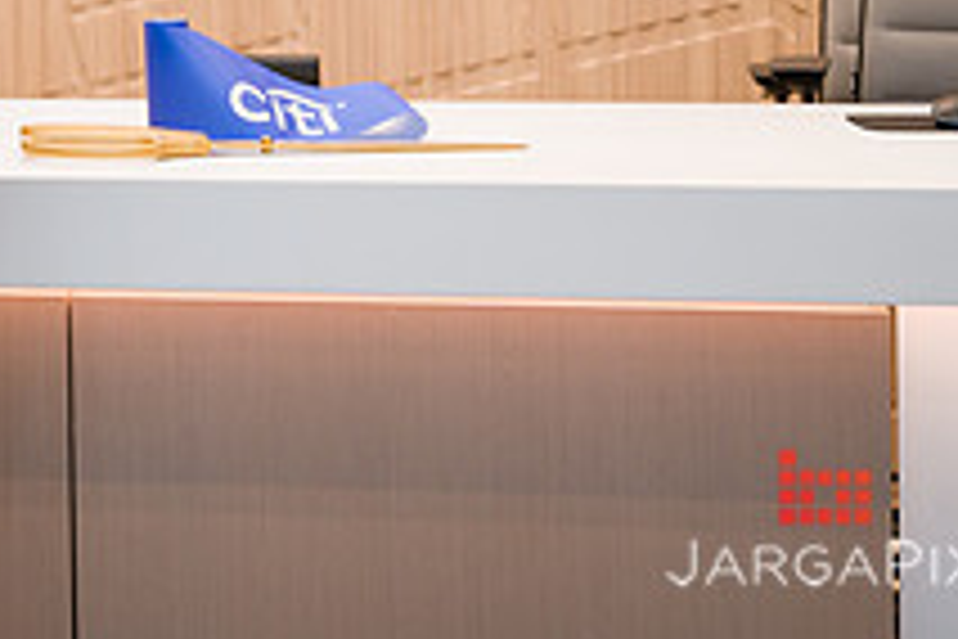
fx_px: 2980
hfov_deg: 17.5
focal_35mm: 112
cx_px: -158
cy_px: -217
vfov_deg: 11.9
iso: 400
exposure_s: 1/200
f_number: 3.2
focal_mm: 38
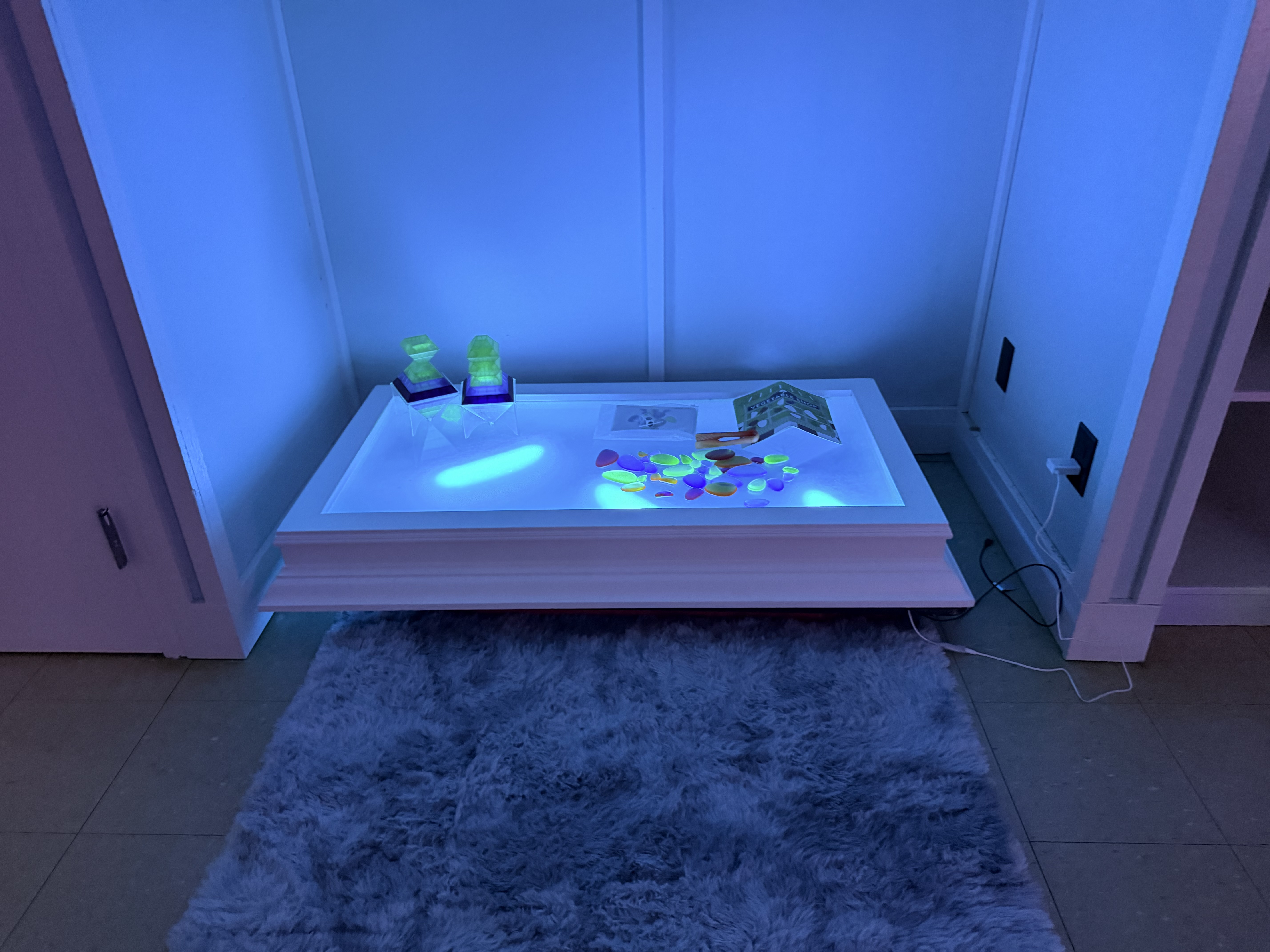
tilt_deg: -30.9
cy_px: 476
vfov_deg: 56.8
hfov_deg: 71.6
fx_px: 881
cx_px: 635
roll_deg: +1.8
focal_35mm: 24
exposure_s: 1/48
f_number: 1.78
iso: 800
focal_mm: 6.76
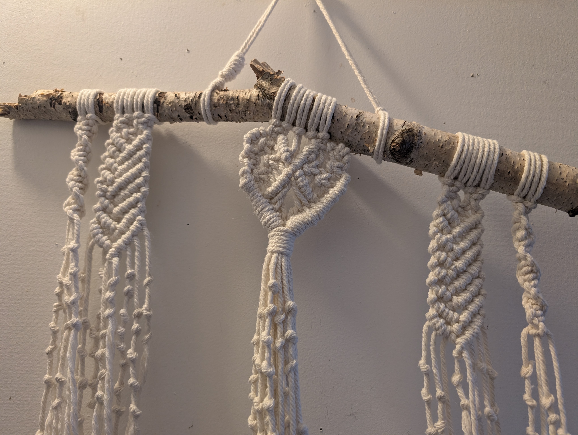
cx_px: 289
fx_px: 401
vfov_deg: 56.9
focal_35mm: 24
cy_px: 218
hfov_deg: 71.5
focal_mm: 6.9
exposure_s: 1/120
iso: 266
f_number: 1.68
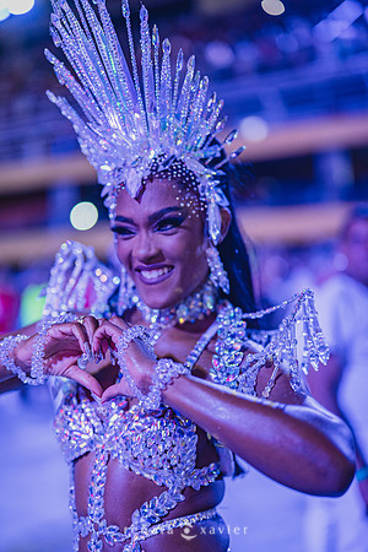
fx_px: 767
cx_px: 184
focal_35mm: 50
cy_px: 276
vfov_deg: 39.6
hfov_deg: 27.0
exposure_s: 1/1000
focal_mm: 50
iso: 1600
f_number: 1.2
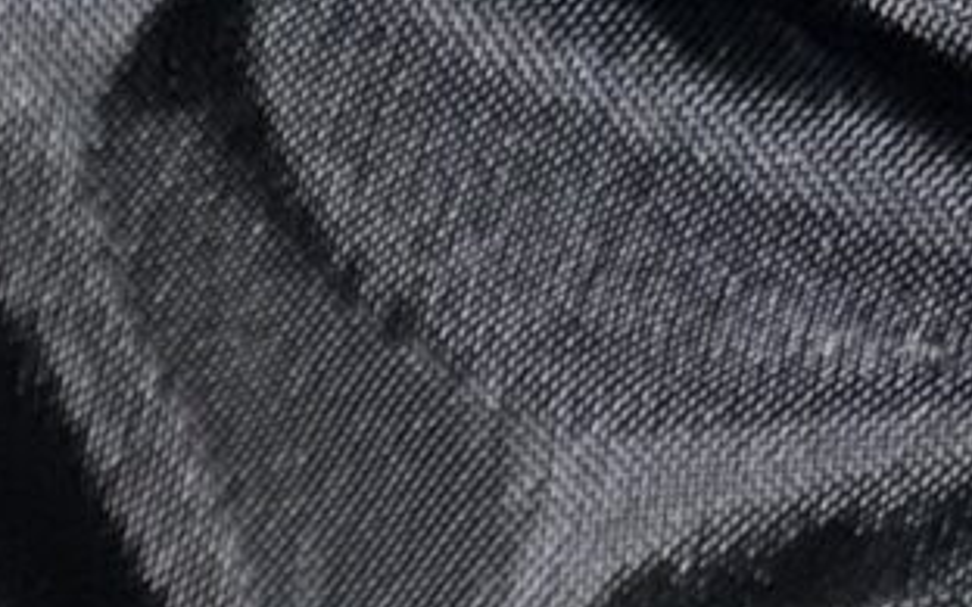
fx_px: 5536
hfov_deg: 9.2
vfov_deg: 4.9
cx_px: -1240
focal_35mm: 209
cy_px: 3184
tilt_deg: -82.9
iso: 125
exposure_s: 1/16
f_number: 1.78
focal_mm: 6.76
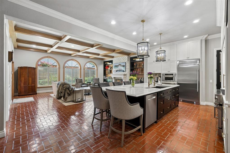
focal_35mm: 15
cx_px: 115
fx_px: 96
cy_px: 76
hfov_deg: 100.4
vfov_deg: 77.3
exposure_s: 1/20
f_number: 6.3
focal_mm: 10
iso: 200
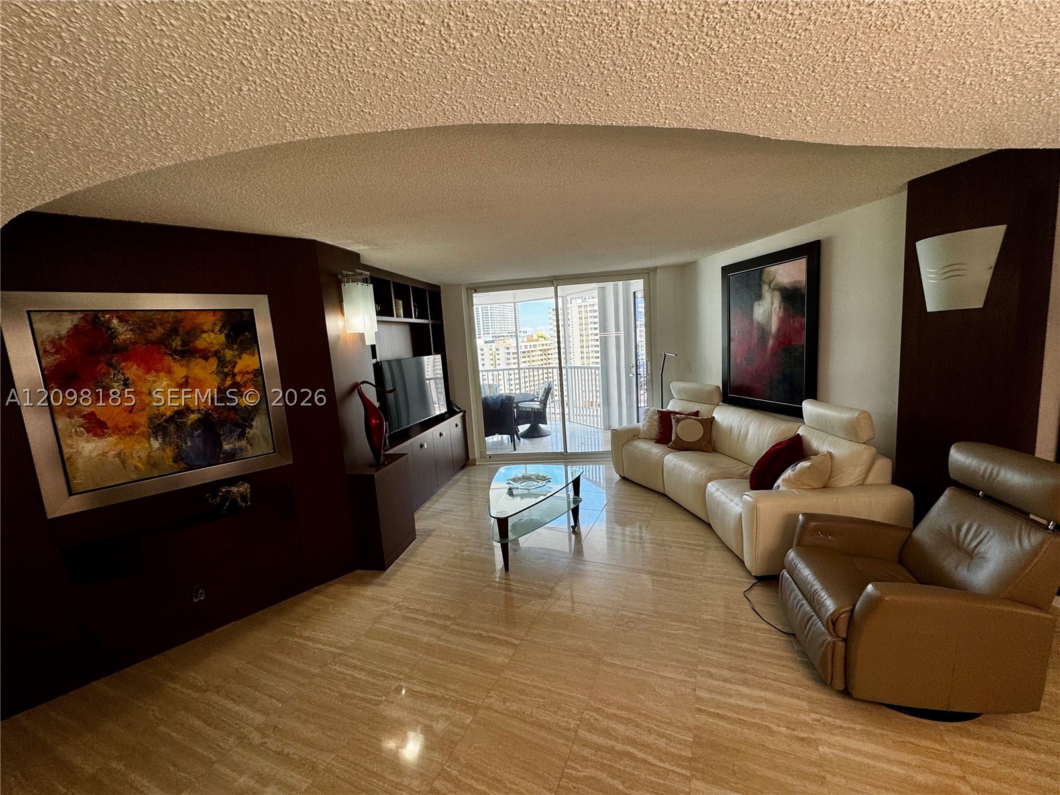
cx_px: 530
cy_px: 398
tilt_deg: -9.3
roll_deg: +3.8
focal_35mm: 14
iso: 64
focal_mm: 2.22
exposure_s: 1/104
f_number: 2.2
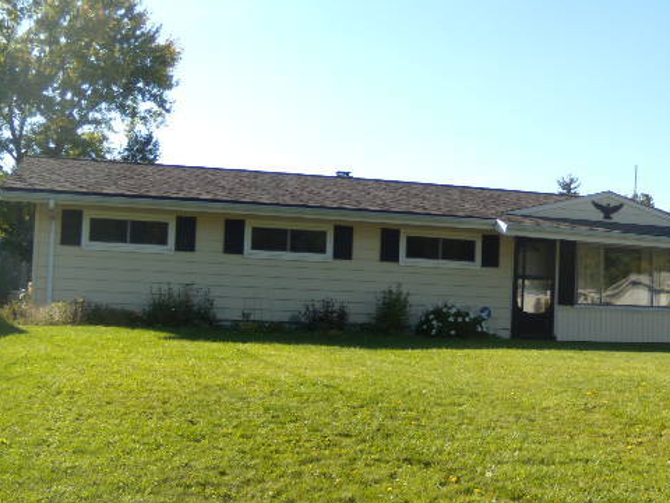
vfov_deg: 30.2
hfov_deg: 39.5
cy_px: 288
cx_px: 409
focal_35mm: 48
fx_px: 929
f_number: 3.6
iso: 80
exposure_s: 1/400
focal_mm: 6.4
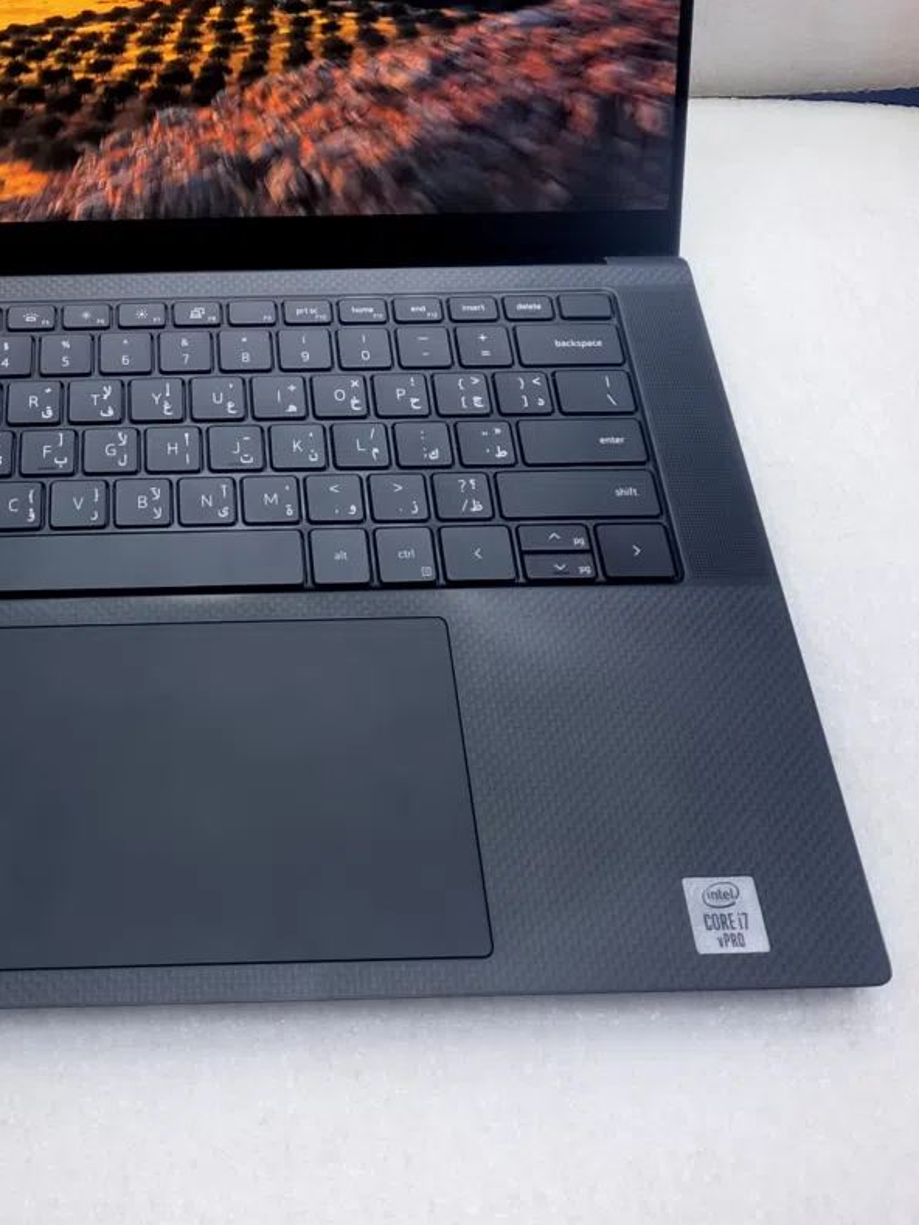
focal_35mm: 45
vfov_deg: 40.3
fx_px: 1592
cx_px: 172
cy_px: 235
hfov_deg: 31.3
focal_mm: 5.55
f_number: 1.8
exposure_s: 1/50
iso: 368
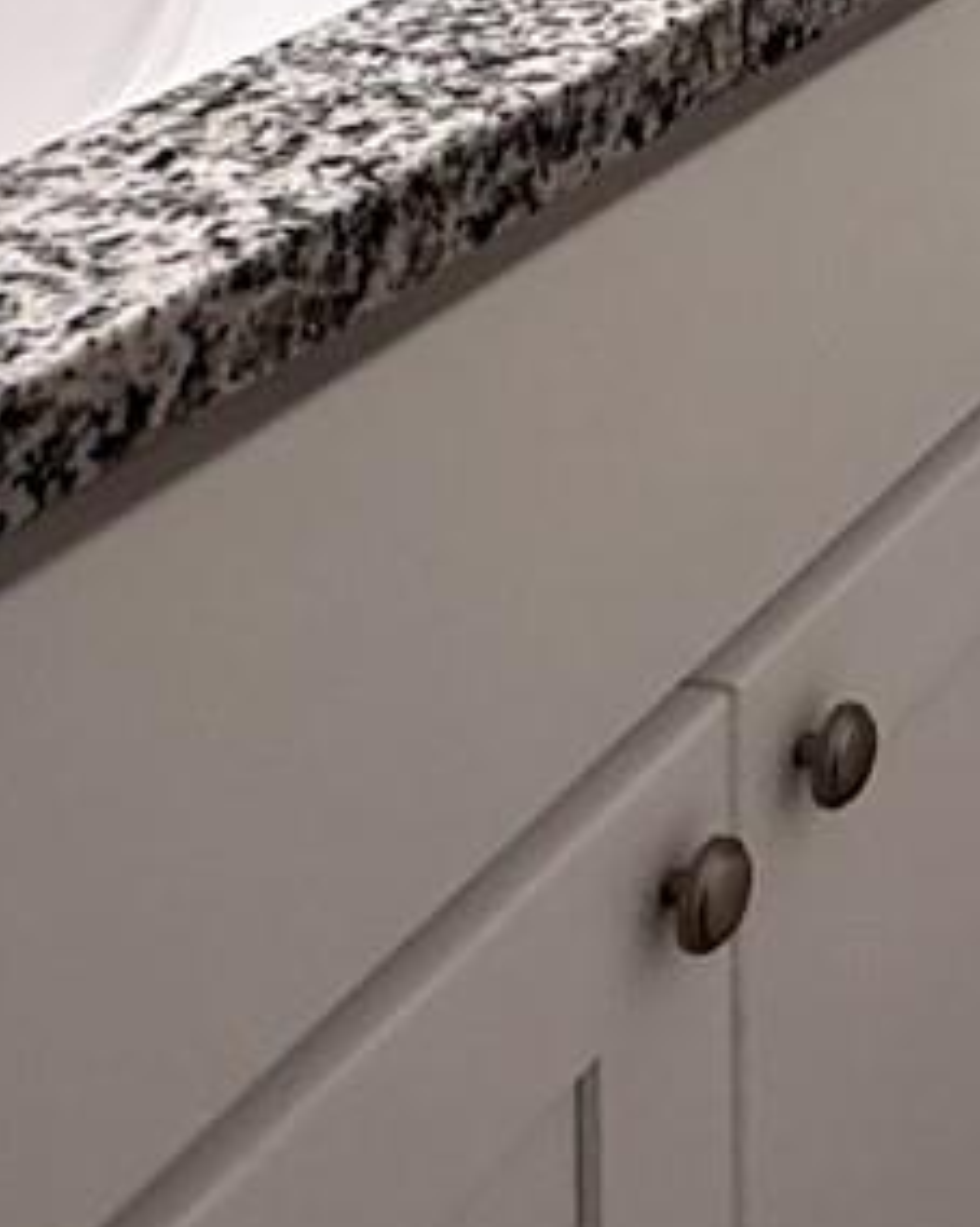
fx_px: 2793
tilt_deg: -0.7
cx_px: 1675
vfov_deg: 19.5
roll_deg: +0.1
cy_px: -886
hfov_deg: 17.0
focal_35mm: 77
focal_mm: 2.22
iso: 200
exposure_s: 1/60
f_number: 2.2
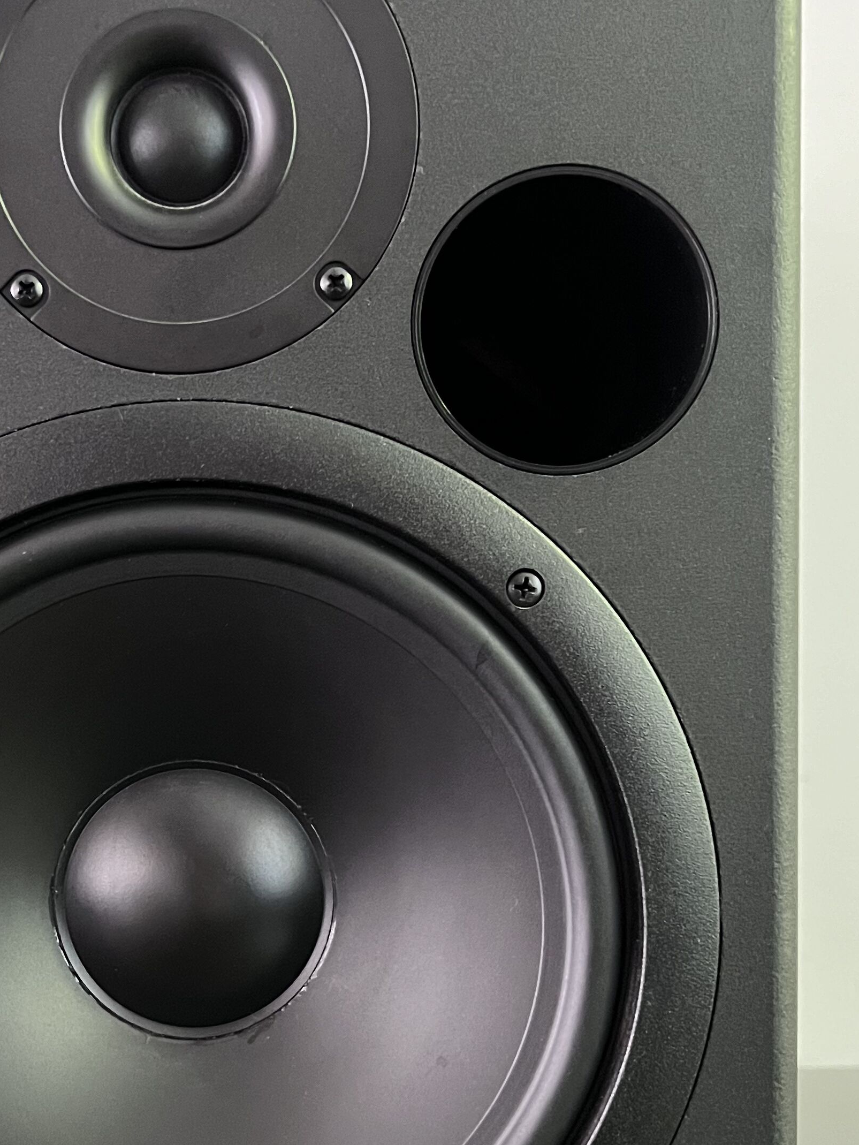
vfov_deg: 38.8
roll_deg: +2.7
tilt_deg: -3.6
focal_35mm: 49
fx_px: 1621
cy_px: 676
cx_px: 208
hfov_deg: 29.2
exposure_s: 1/30
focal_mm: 5.7
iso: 640
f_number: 1.5
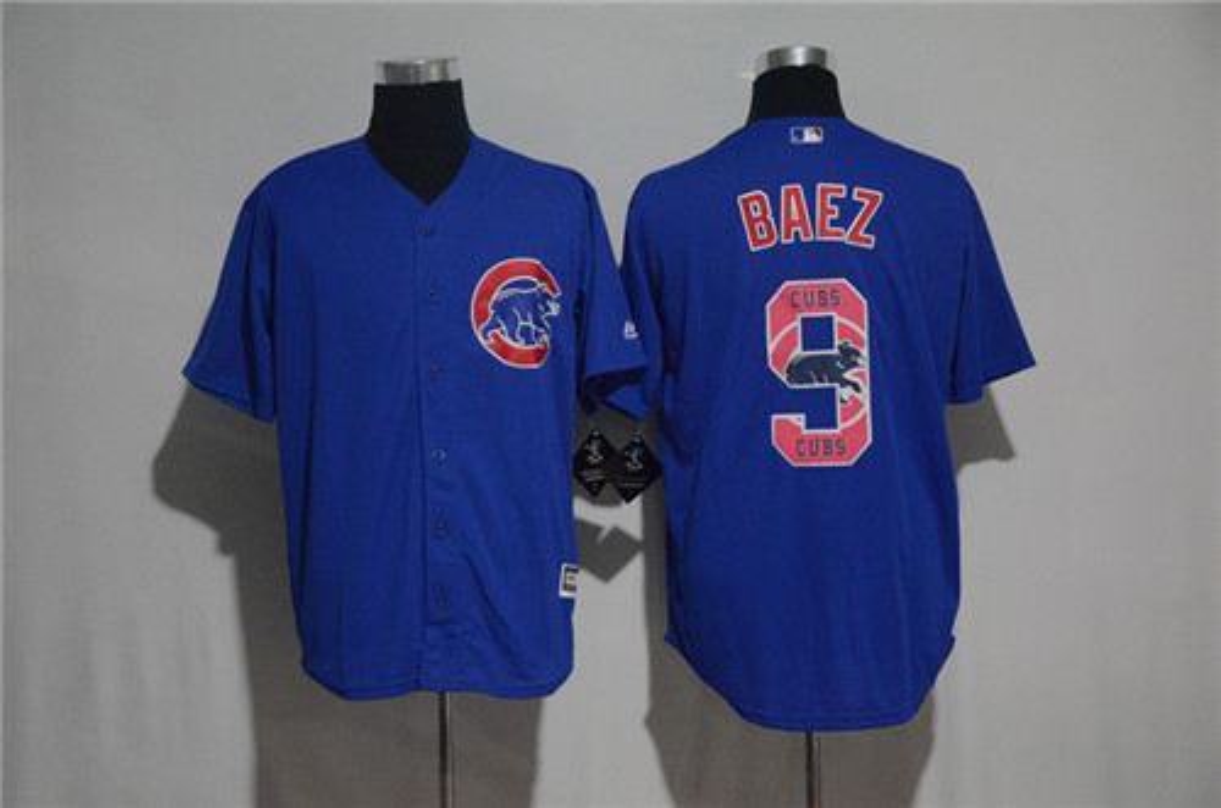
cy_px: 404
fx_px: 2437
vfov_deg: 18.8
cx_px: 610
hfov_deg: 28.1
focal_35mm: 72
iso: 4000
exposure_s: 1/60
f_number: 4.5
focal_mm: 48
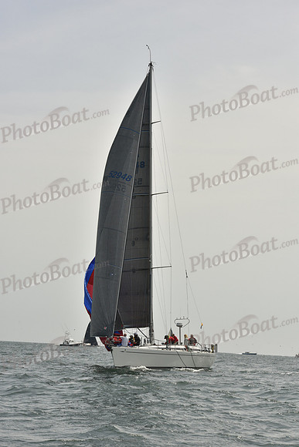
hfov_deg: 15.9
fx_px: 1071
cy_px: 224
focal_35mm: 86
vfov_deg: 23.6
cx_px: 150
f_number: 10
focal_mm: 86
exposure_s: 1/1600
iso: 400
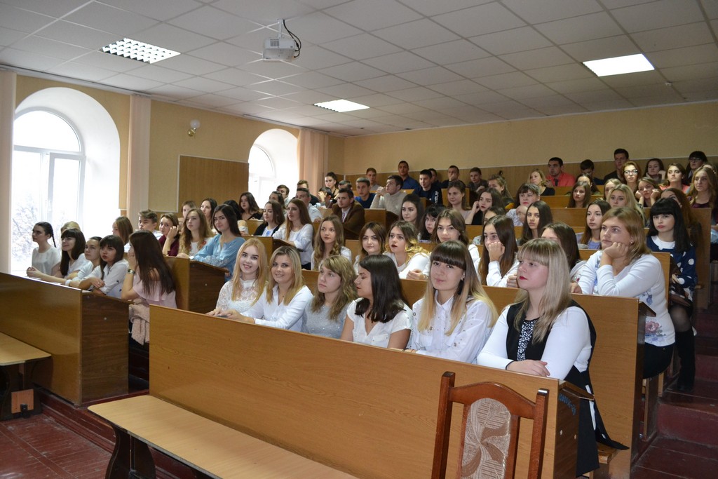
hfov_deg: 67.4
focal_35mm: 27
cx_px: 359
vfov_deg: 47.9
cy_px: 240
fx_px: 539
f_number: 3.5
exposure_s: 1/60
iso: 1800
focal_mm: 18
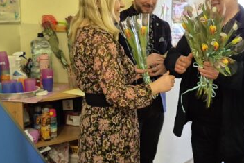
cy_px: 80
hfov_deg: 38.4
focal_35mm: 51
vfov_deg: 26.5
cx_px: 164
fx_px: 346
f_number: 1.8
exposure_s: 1/100
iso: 500
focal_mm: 5.4
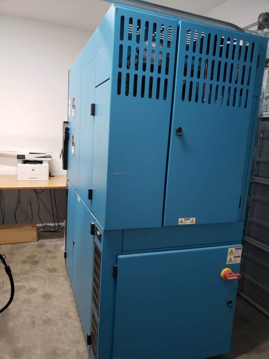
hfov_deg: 53.1
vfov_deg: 67.3
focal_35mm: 26
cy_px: 180
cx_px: 134
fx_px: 269
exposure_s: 1/30
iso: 250
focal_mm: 4.3
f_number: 2.4
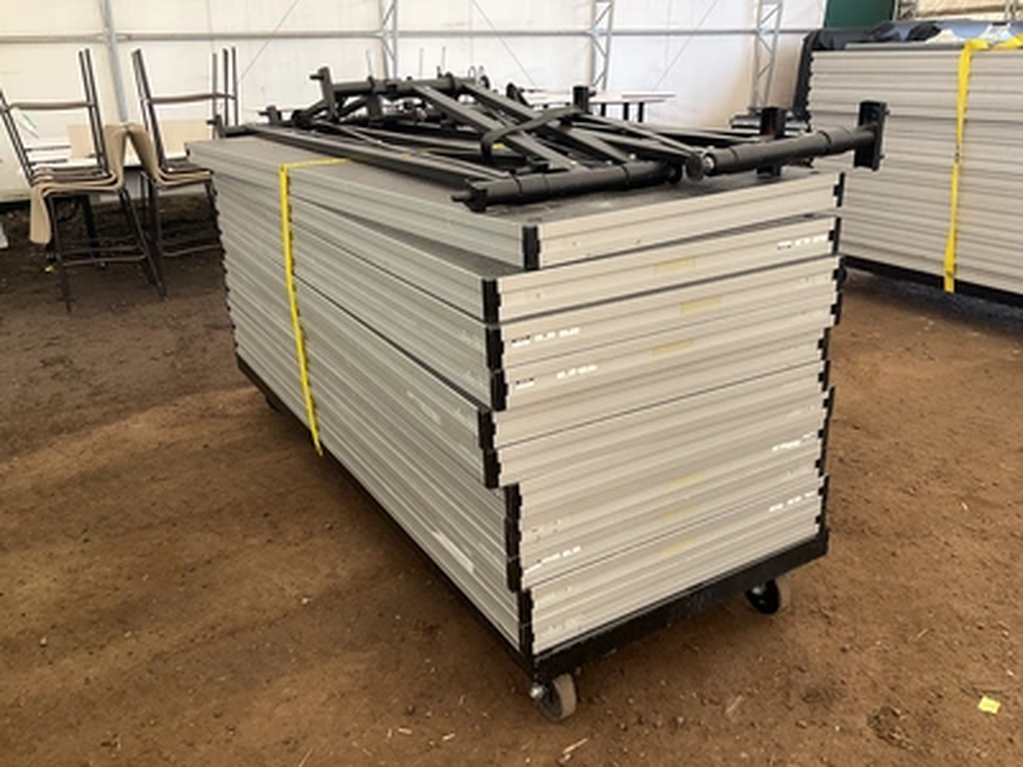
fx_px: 857
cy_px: 384
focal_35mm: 29
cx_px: 512
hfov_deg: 61.7
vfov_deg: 48.2
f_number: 1.8
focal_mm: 3
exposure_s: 1/122
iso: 20
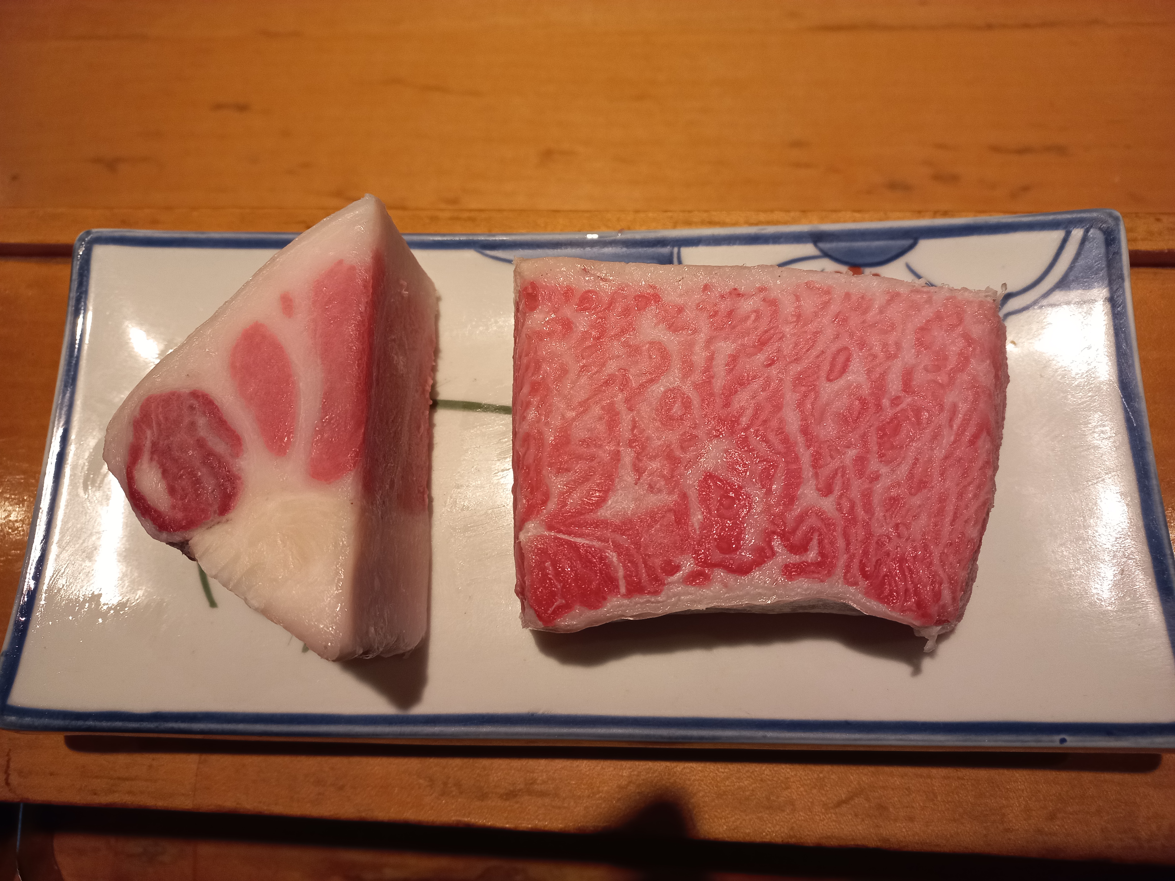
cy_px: 440
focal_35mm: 25
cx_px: 588
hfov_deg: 69.4
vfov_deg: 54.9
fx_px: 849
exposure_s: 1/60
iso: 200
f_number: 1.8
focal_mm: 4.6
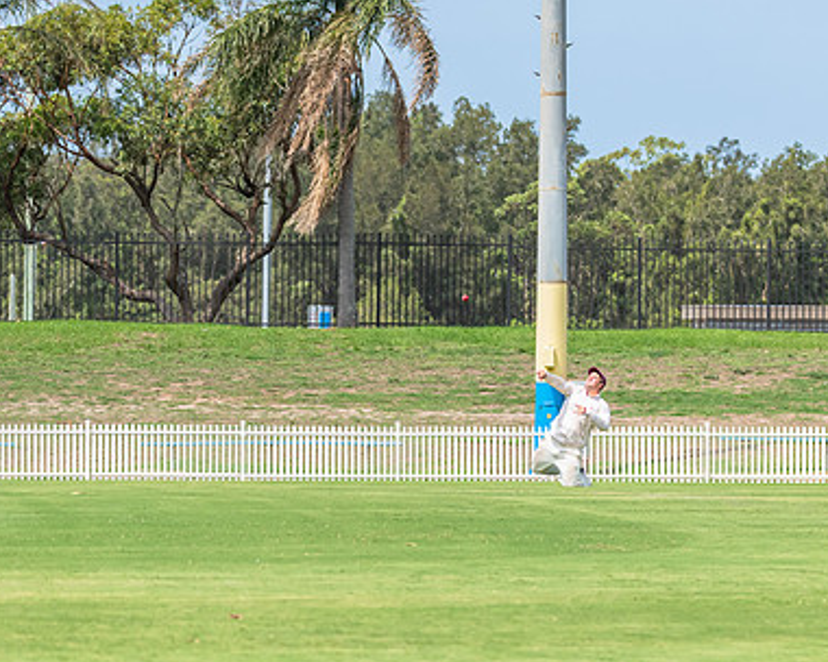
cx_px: 544
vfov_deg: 5.4
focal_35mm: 287
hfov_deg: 6.7
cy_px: 470
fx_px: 7033
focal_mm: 150
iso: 640
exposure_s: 1/2000
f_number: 7.1
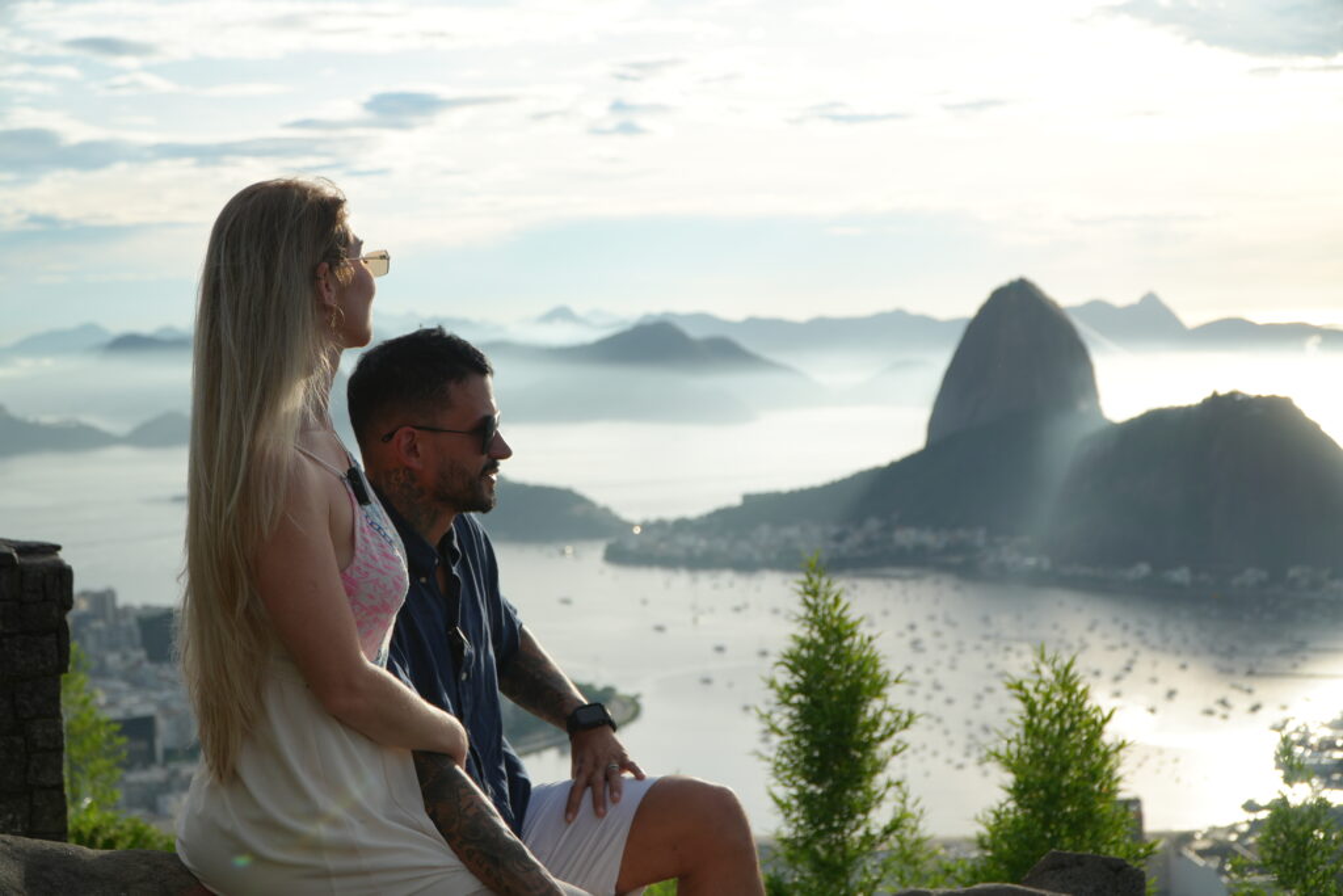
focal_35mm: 57
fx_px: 2127
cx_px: 672
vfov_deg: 23.8
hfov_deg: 35.0
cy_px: 448
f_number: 4.5
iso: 100
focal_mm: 38
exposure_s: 1/640
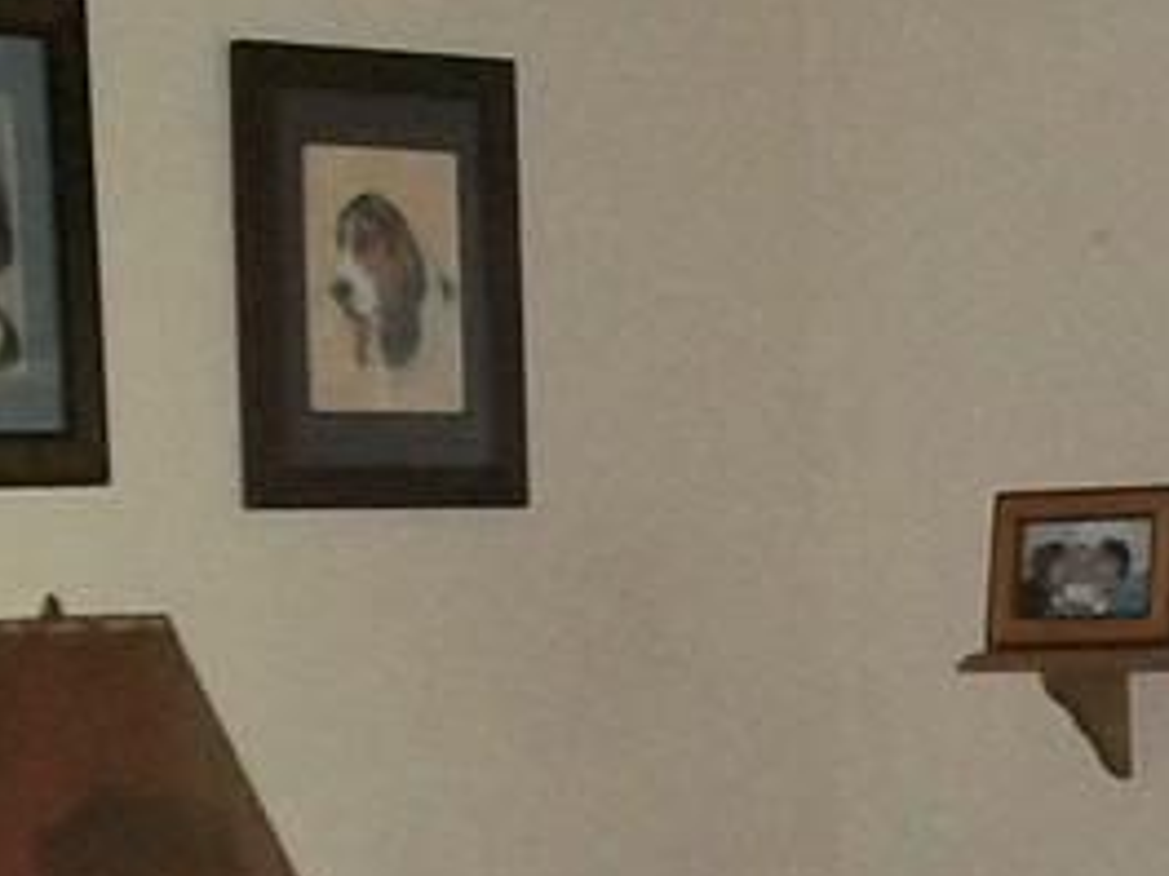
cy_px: 1327
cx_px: 903
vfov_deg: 9.3
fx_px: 5234
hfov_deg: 12.7
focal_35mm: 155
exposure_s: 1/60
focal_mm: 5.7
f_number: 2.9
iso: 240
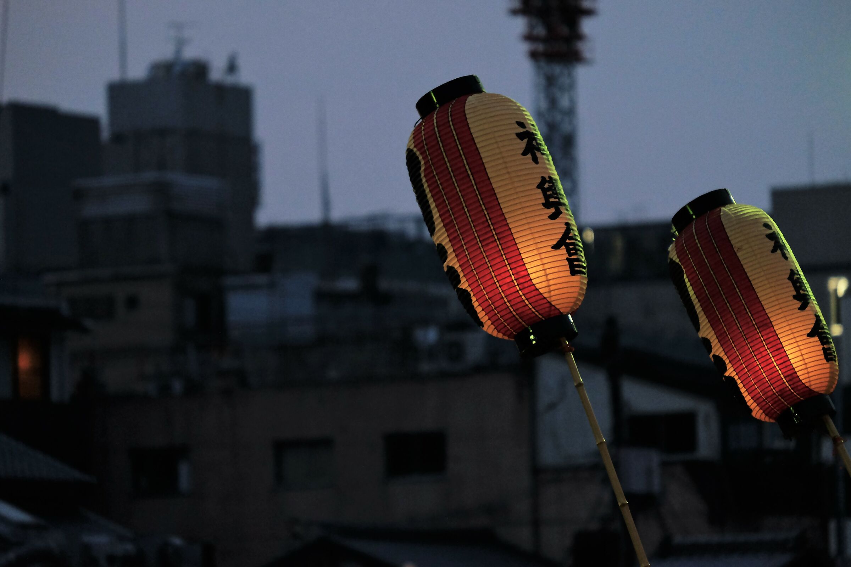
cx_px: 426
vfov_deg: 4.6
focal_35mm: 300
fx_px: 7091
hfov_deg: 6.9
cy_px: 284
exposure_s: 1/60
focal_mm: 200
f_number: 4.8
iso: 2500
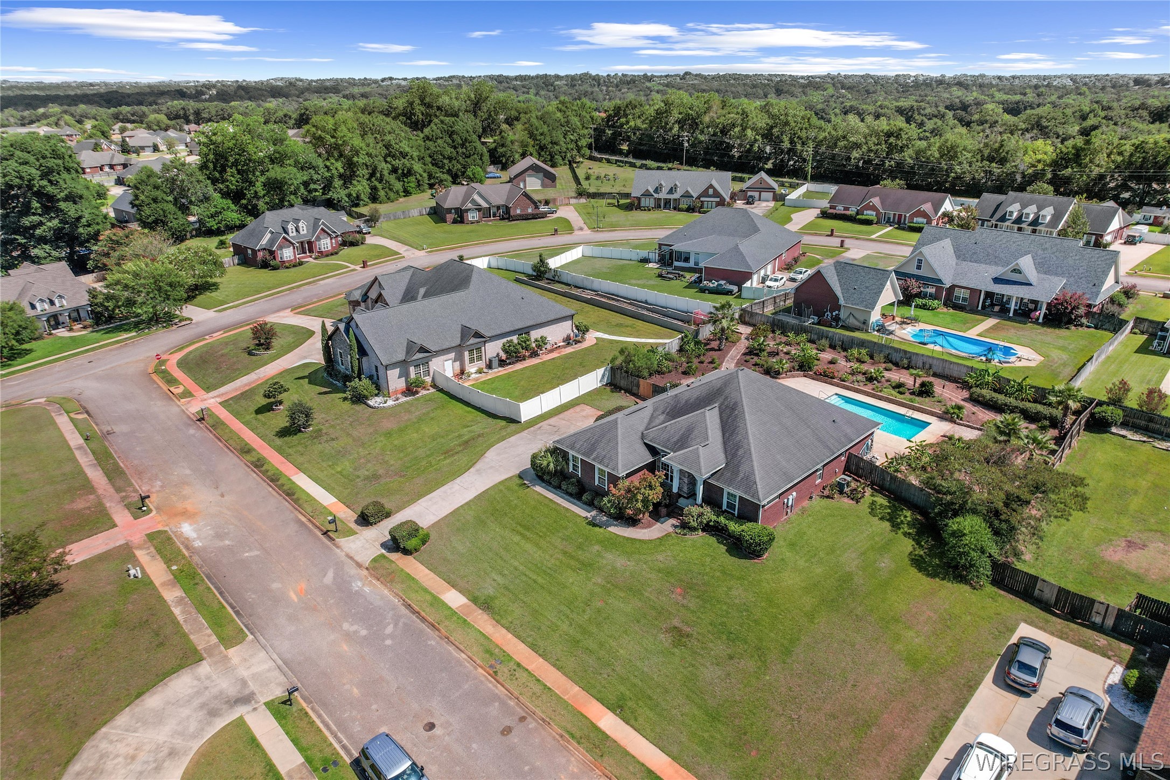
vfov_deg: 57.2
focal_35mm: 22
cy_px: 390
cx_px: 585
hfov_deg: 78.6
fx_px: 715
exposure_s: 1/500
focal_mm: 8.38
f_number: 2.8
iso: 100
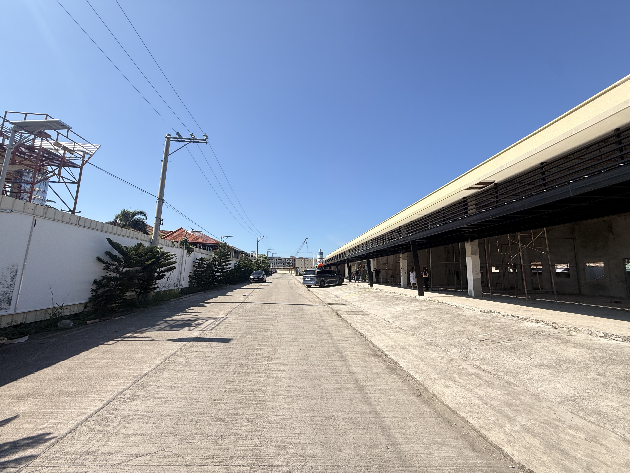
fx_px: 255
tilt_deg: +7.6
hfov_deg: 102.1
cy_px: 236
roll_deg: -4.0
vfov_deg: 85.7
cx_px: 315
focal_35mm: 14
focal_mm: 2.22
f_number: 2.2
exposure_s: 1/1656
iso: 50
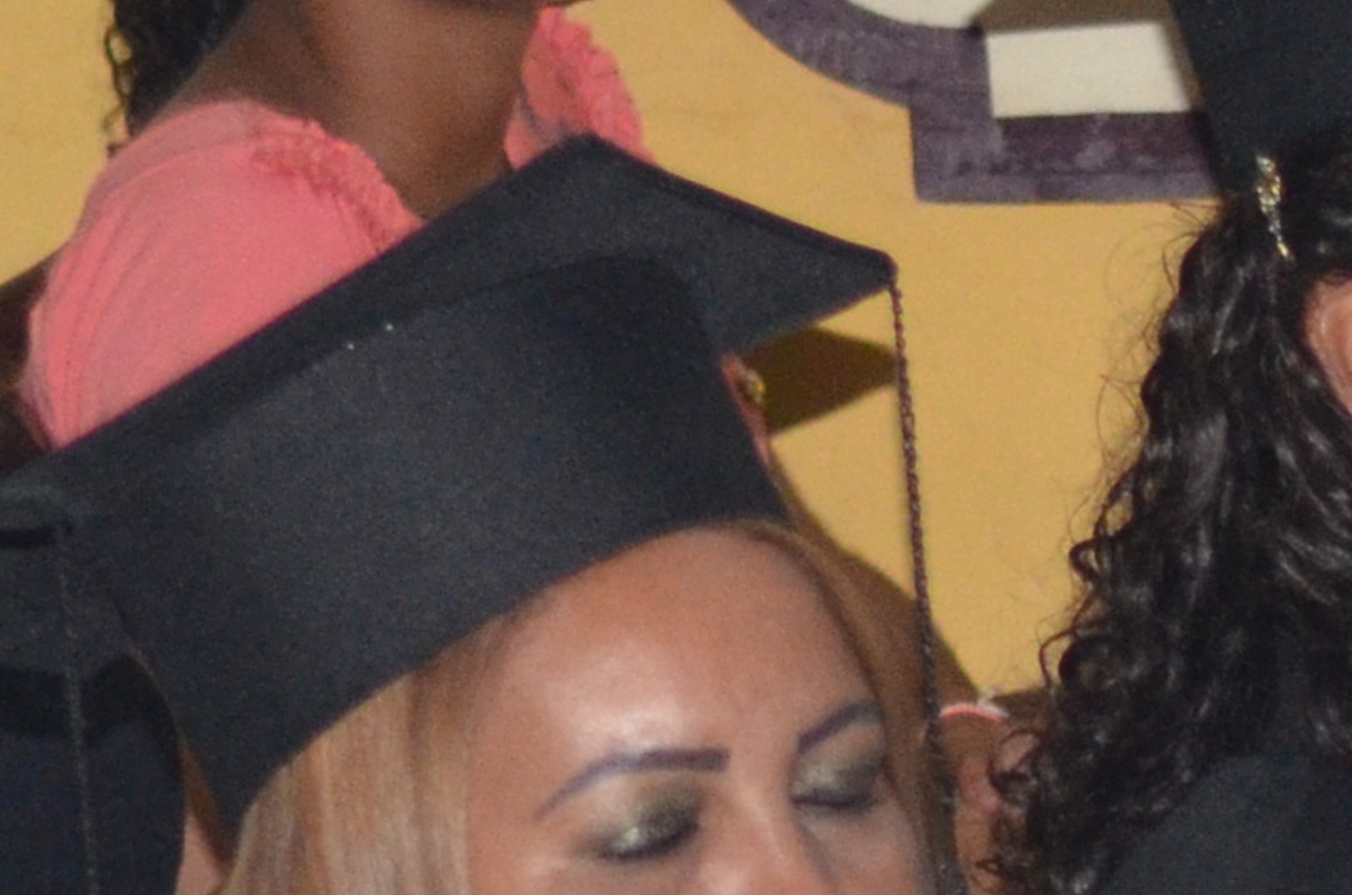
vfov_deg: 2.1
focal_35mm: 643
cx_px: 2761
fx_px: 24096
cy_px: 1352
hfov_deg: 3.2
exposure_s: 1/60
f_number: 5
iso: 1000
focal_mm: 70
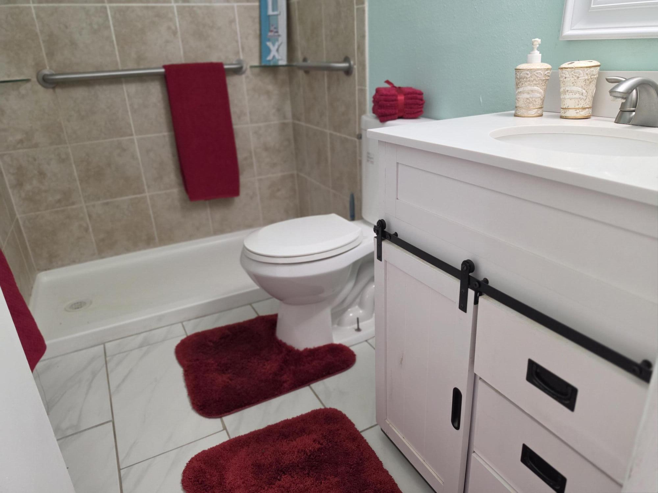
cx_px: 329
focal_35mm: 23
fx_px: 437
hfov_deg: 73.9
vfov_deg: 58.9
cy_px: 246
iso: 250
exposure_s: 1/120
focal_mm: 6.5
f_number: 1.4
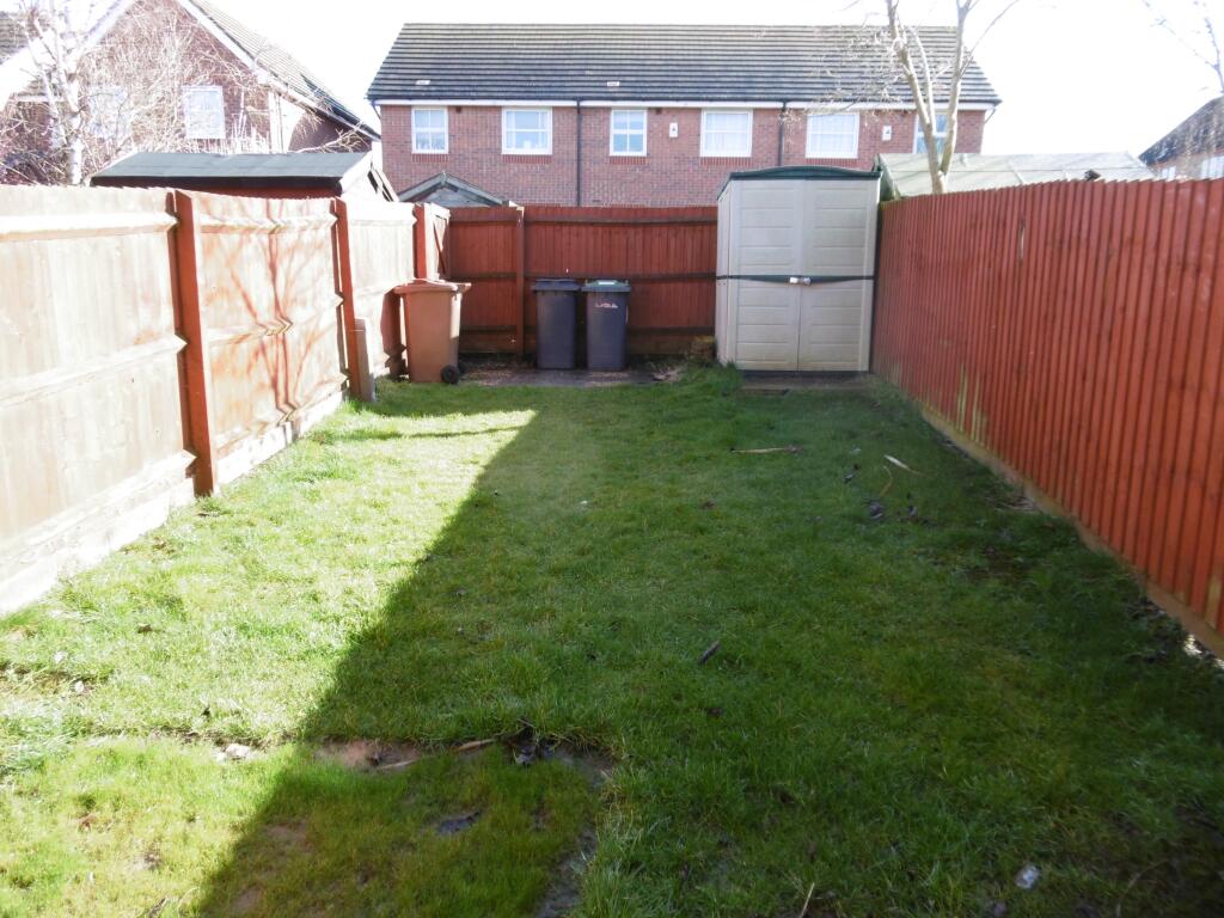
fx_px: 849
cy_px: 459
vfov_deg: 56.8
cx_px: 612
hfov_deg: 71.6
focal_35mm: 24
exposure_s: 1/160
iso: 100
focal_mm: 4.3
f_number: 3.1
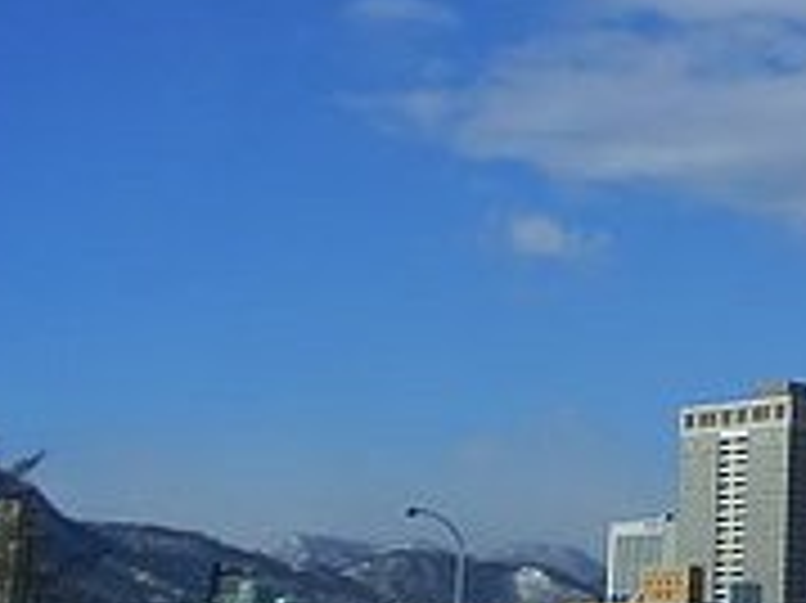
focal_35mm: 100
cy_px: 162
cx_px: 946
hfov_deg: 18.7
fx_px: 2327
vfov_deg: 14.7
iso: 80
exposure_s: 1/800
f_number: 4.3
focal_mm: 5.8
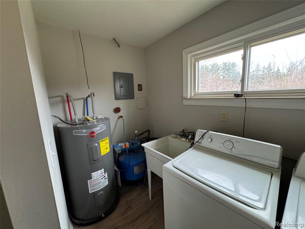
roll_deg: +2.4
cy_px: 114
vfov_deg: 85.7
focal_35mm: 14
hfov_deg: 102.1
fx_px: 123
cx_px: 152
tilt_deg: -10.0
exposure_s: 1/72
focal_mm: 2.22
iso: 320
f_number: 2.2
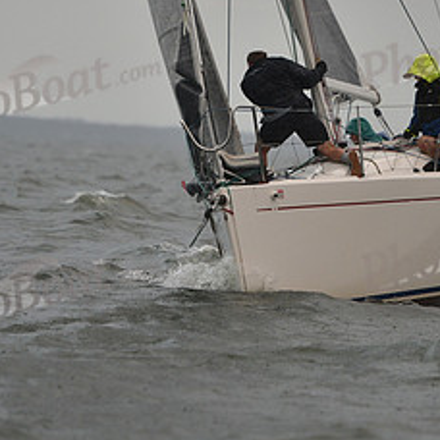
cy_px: 169
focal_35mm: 335
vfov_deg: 5.2
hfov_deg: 5.2
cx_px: 262
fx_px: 4818
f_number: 2.8
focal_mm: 155
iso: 400
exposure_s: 1/500
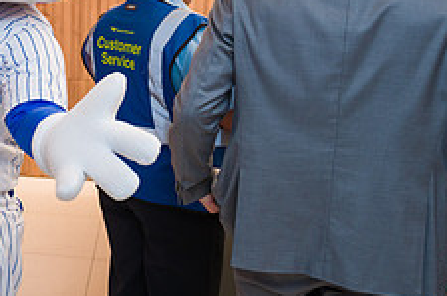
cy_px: 56
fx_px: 768
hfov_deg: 29.5
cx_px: -36
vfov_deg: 21.5
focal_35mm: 62
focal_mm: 24
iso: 400
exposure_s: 1/200
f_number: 4
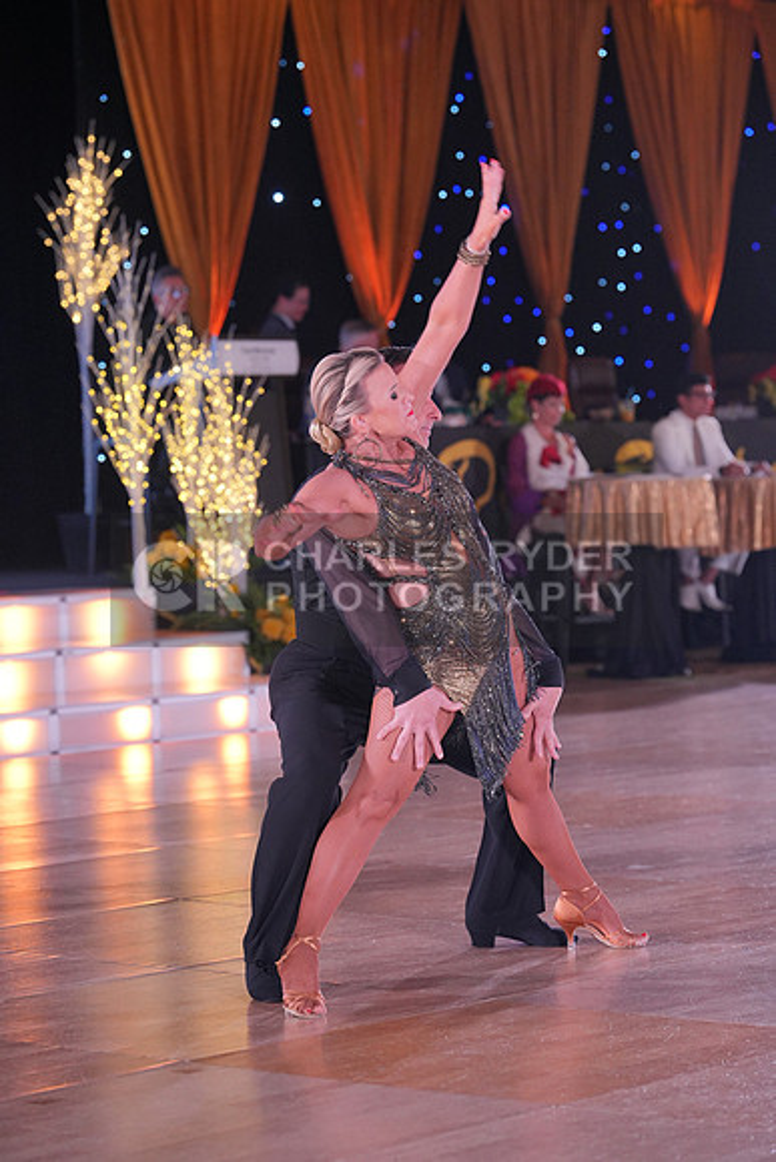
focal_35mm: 114
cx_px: 388
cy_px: 581
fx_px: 3684
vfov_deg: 17.9
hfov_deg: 12.0
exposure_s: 1/400
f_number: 4
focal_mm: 114
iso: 2000
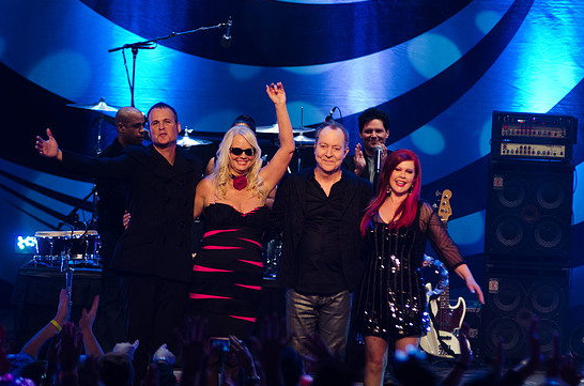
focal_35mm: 255
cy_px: 199
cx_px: 289
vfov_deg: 5.4
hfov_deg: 8.1
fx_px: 4126
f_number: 2.8
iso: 1600
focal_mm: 160
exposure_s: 1/640
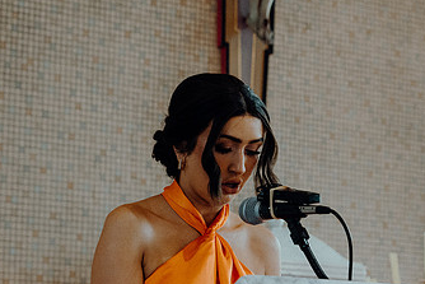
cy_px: 239
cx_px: 240
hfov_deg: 13.6
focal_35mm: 151
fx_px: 1783
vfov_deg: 9.1
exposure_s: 1/200
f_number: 3.5
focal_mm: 58
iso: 2000
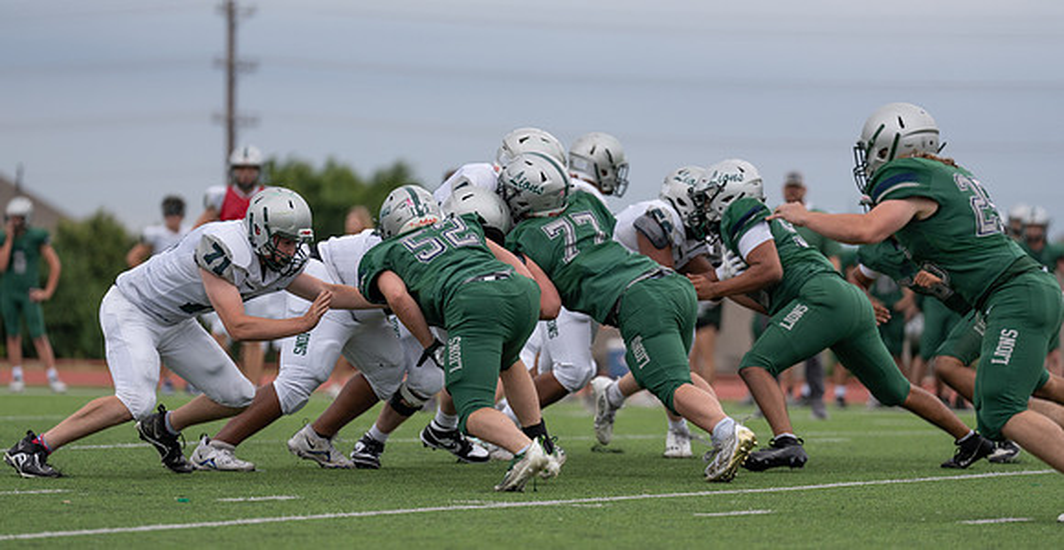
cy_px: 269
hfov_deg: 9.7
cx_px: 528
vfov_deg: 5.0
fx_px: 6288
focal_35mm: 227
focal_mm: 200
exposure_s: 1/1250
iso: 250
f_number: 2.8
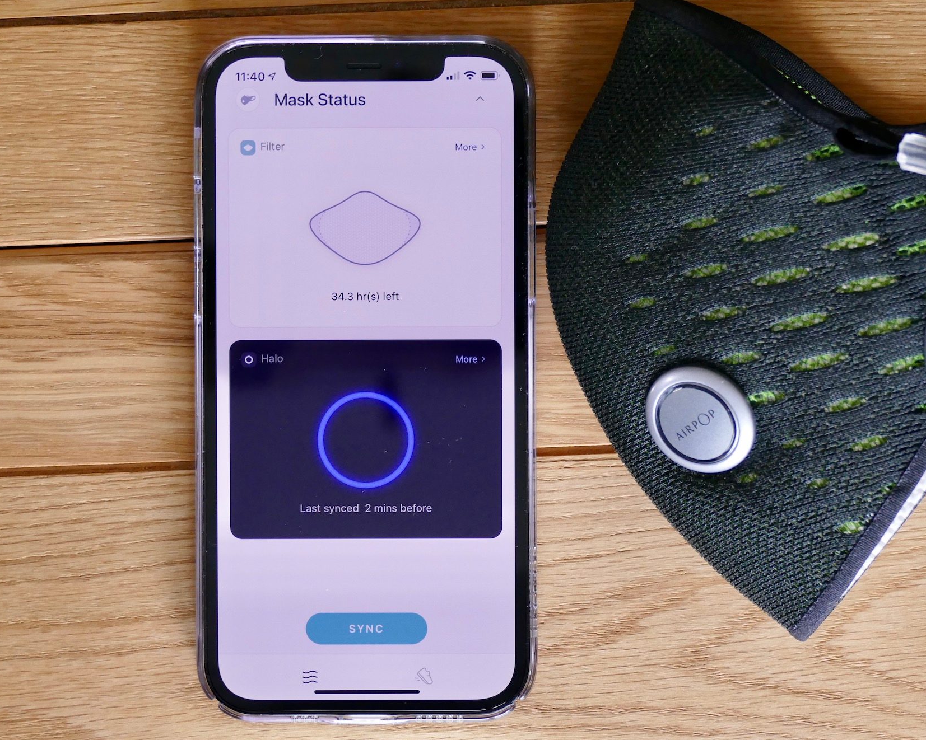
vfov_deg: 11.5
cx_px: 509
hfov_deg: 14.4
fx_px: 3672
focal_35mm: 134
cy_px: 370
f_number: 3.9
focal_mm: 43.05
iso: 800
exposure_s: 1/80
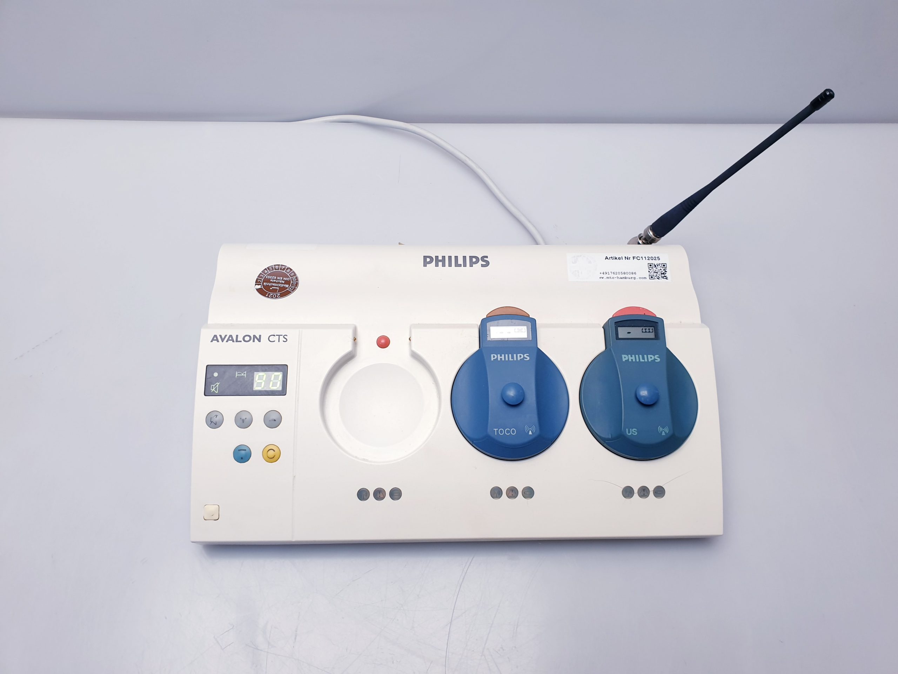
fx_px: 674
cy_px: 337
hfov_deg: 67.3
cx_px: 449
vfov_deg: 53.1
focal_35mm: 26
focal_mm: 4.3
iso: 80
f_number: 2.4
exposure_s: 1/100
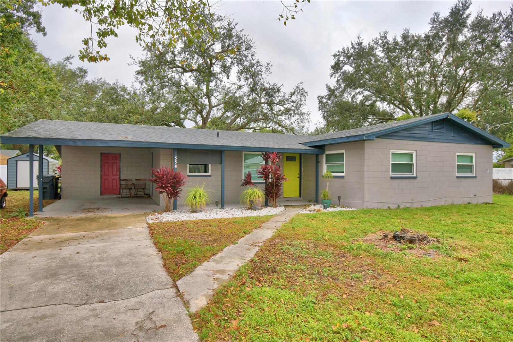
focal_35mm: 21
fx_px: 299
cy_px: 171
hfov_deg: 81.2
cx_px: 256
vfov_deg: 59.5
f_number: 6.3
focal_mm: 14
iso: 100
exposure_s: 1/250
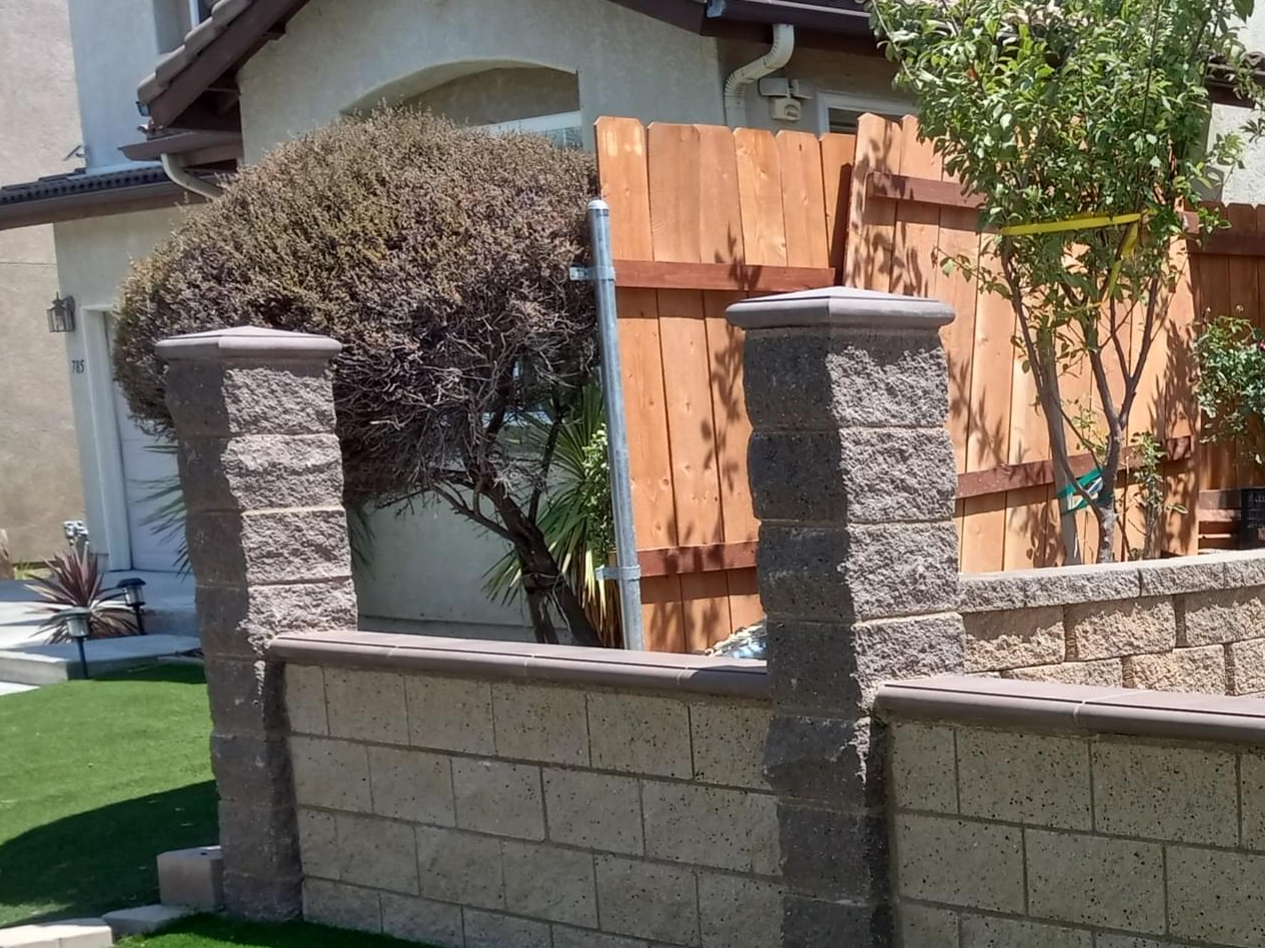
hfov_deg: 27.6
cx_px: 1397
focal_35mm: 64
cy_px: 849
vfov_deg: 22.4
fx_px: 2338
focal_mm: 3.94
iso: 40
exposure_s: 1/761
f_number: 1.8
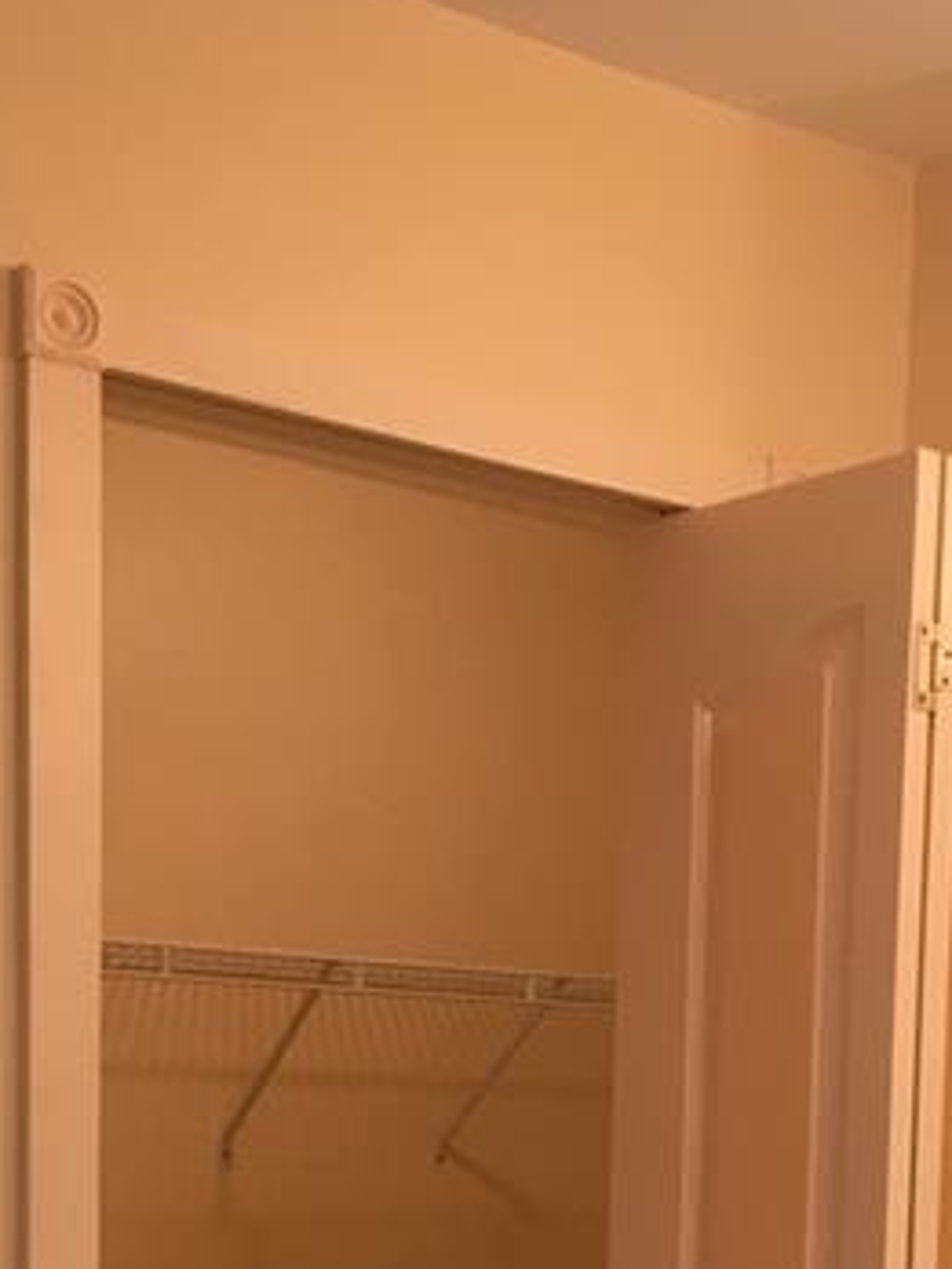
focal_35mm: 64
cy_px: 1320
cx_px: 543
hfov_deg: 22.9
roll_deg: -2.4
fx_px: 2347
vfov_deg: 28.1
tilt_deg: -6.8
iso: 64
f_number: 2.2
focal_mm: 4.15
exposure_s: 1/30
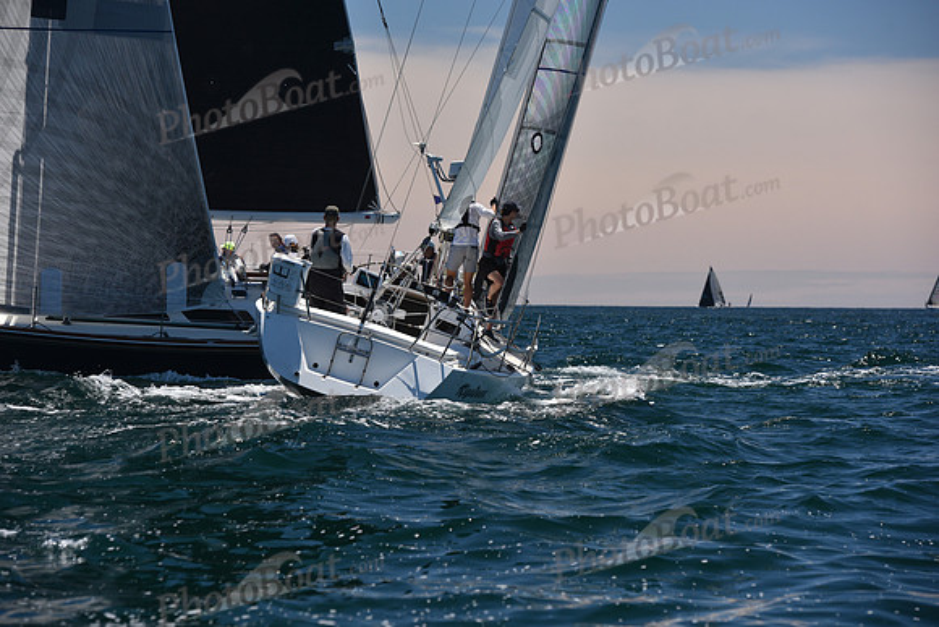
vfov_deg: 9.8
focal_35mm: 140
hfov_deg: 14.7
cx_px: 470
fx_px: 3652
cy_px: 314
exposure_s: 1/800
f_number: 6.3
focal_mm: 140
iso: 250
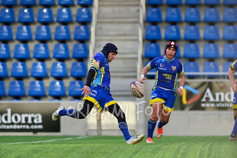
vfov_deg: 3.3
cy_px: 79
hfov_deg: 4.9
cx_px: 118
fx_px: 2766
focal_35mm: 420
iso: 640
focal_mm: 420
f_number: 5
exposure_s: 1/1250
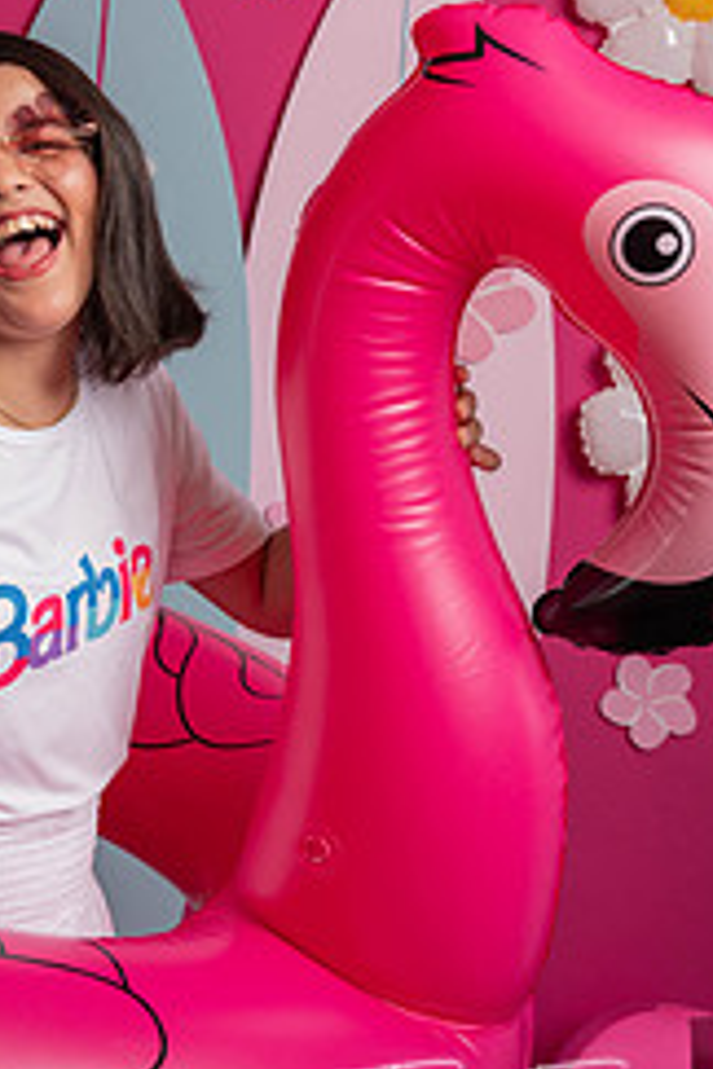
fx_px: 1871
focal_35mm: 63
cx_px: 150
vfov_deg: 31.4
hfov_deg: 21.3
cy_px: 295
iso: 250
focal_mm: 34
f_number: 5.6
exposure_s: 1/100
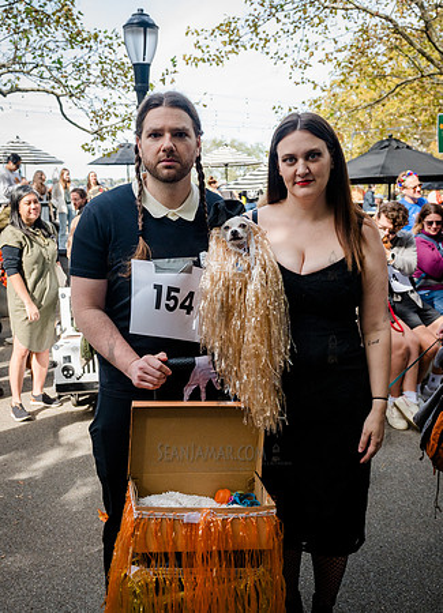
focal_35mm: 35
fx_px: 614
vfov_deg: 53.1
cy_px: 306
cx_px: 205
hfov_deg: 39.7
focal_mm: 24
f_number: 5
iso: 1000
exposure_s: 1/1250
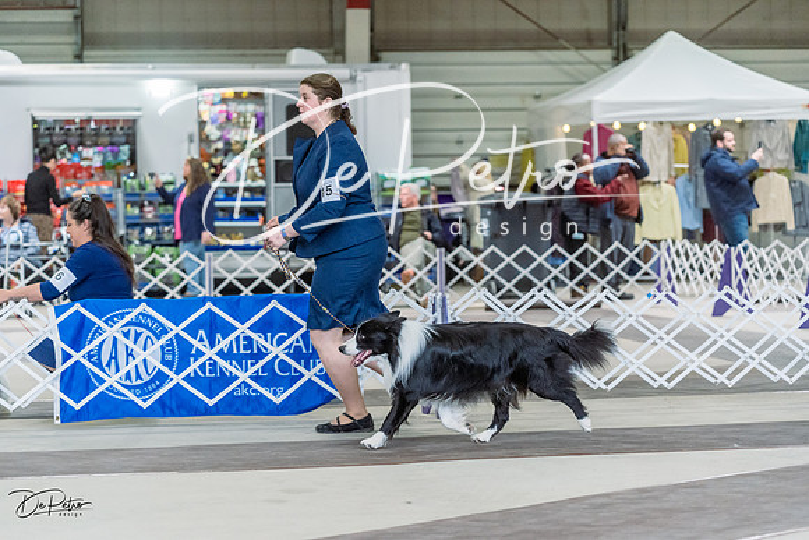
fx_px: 2495
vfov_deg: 12.3
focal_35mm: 111
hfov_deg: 18.4
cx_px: 404
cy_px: 270
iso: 6400
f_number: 4
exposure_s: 1/400
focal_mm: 111
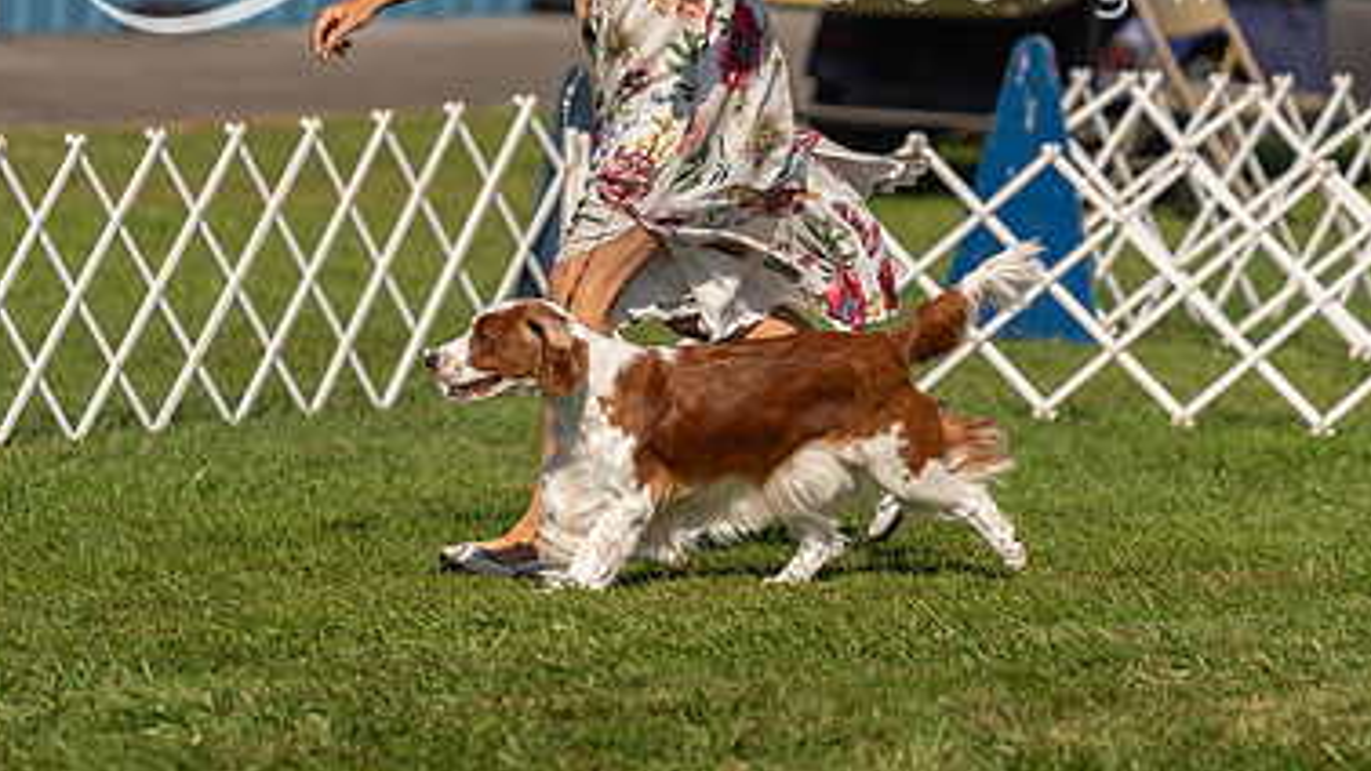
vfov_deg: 3.2
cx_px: 682
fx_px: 13632
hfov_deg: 5.8
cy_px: 109
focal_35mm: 375
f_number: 3.2
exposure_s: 1/3200
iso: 200
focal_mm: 200
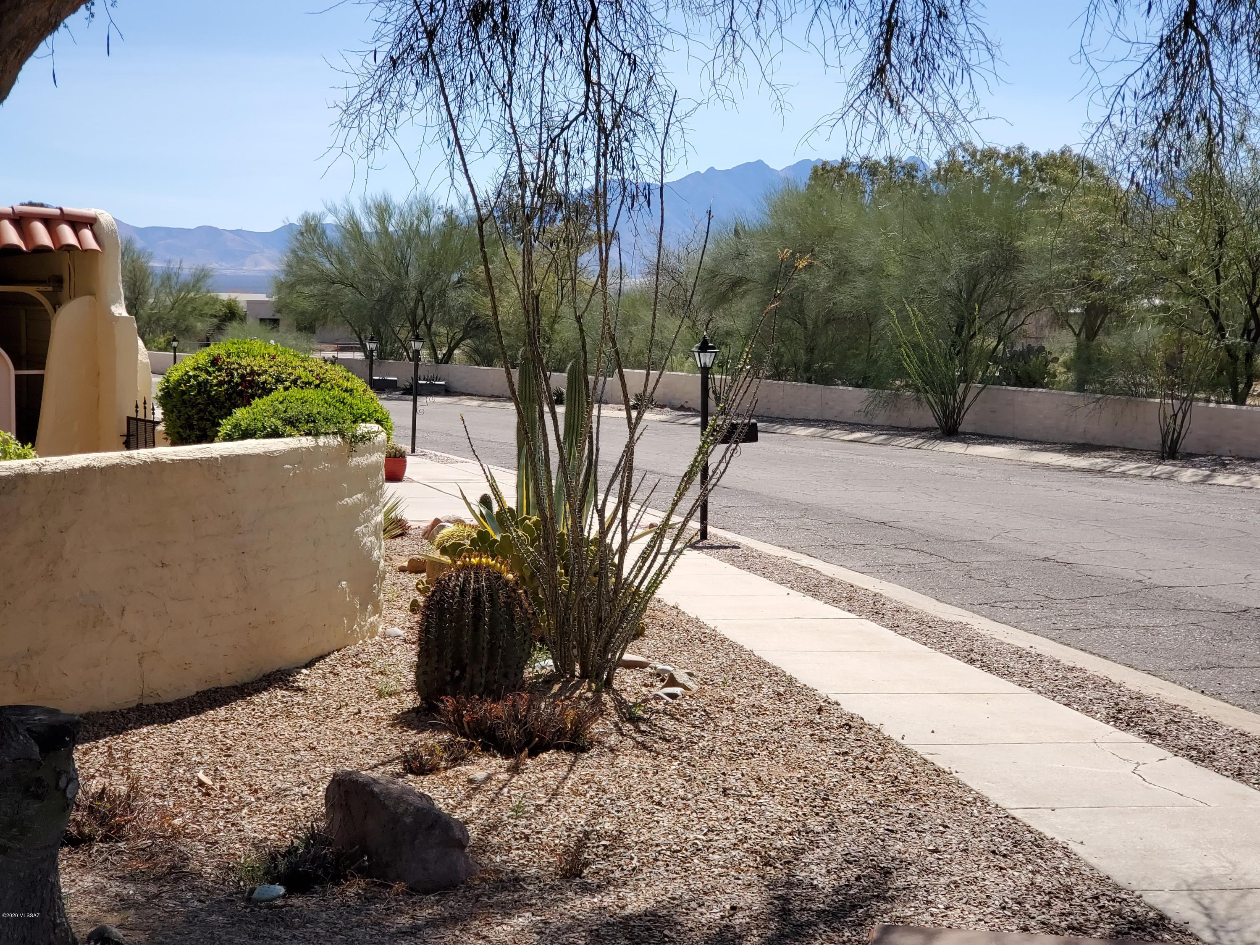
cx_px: 630
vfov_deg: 28.0
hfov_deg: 36.8
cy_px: 472
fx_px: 1893
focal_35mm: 52
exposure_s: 1/714
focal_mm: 6
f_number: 2.4
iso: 50
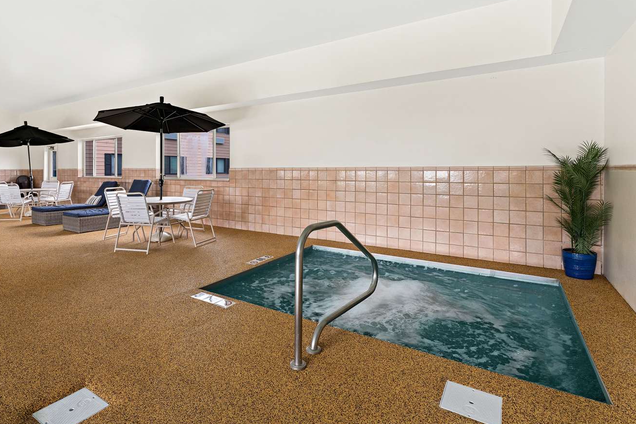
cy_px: 189
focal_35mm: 16
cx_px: 342
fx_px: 283
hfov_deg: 96.6
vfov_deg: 73.5
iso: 320
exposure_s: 1/5
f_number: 8
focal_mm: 14
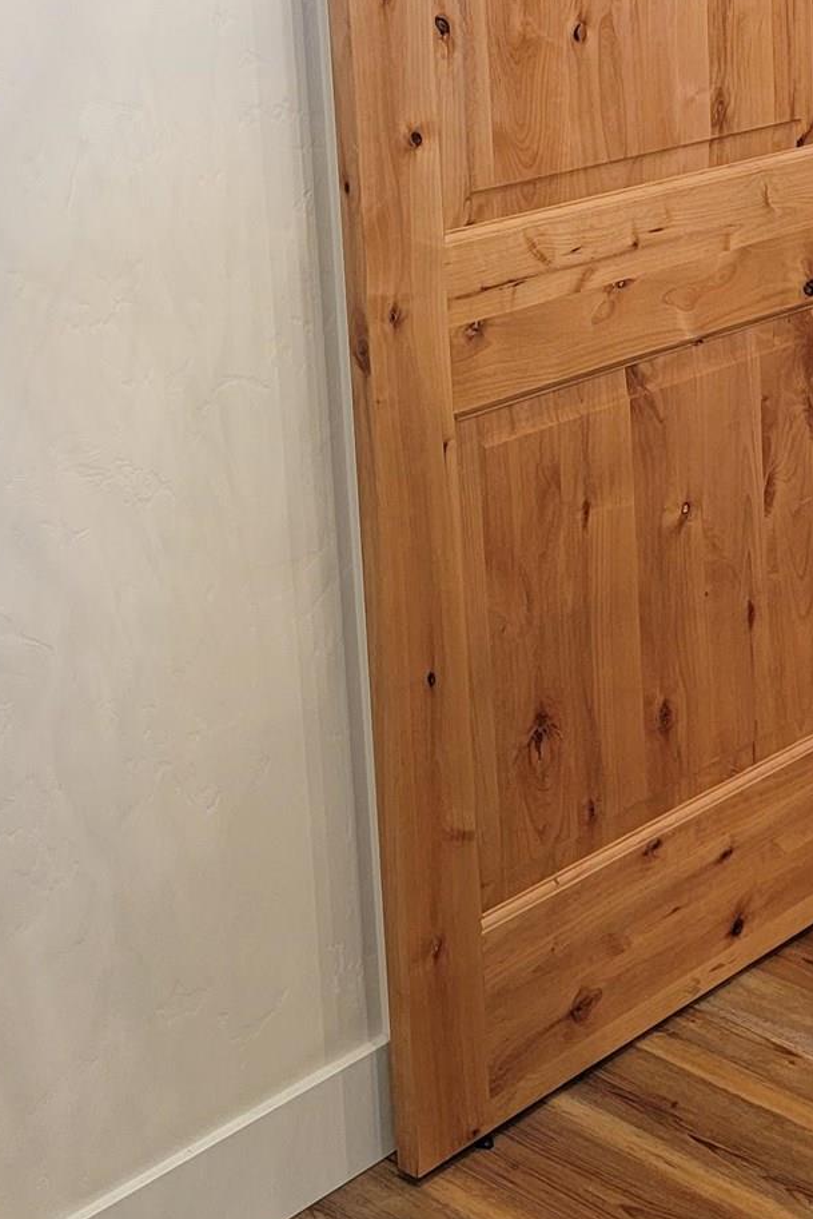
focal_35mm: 63
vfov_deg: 30.9
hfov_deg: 21.6
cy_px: 207
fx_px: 2133
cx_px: 388
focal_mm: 6.7
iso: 250
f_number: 1.8
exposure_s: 1/120
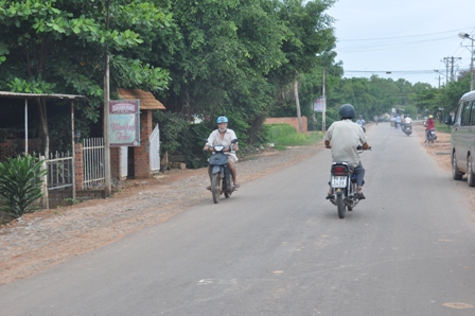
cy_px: 158
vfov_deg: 16.5
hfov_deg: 24.6
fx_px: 1088
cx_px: 238
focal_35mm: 82
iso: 200
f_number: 10
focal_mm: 55
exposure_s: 1/100
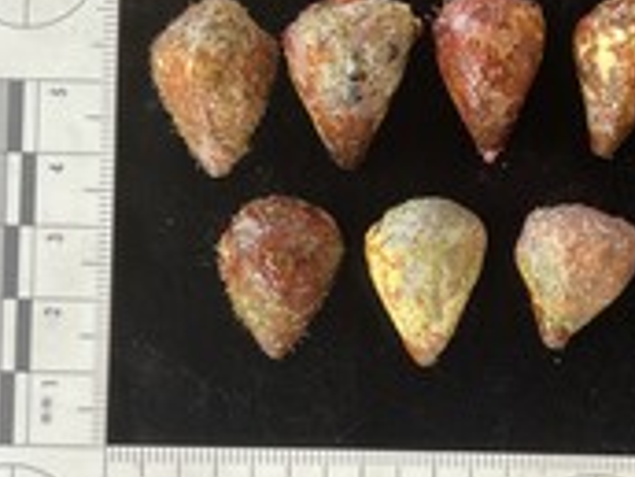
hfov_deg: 32.1
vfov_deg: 24.8
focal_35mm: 59
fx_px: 1082
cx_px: 480
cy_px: 253
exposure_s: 1/60
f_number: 1.8
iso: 125
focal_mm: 3
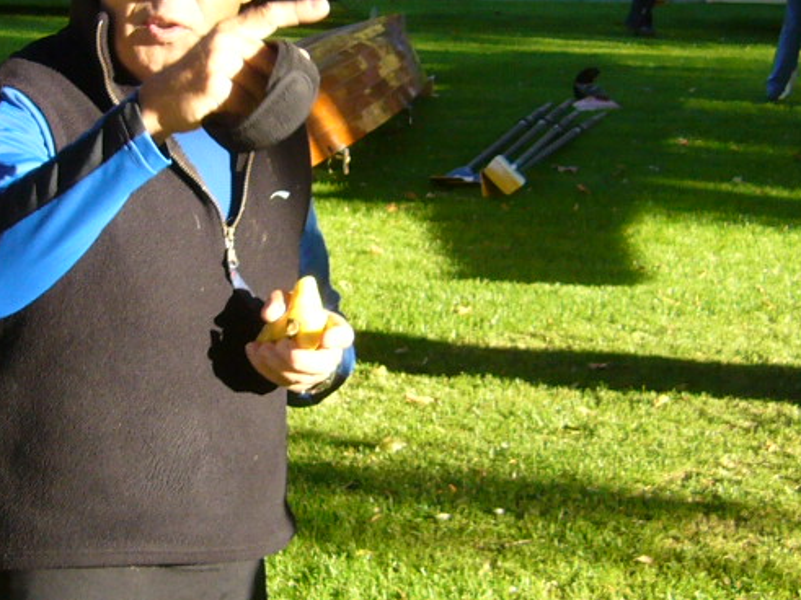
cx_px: 375
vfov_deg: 12.9
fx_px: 2637
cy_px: 142
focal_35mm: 114
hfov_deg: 17.3
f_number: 2.8
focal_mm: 5.8
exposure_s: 1/125
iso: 80
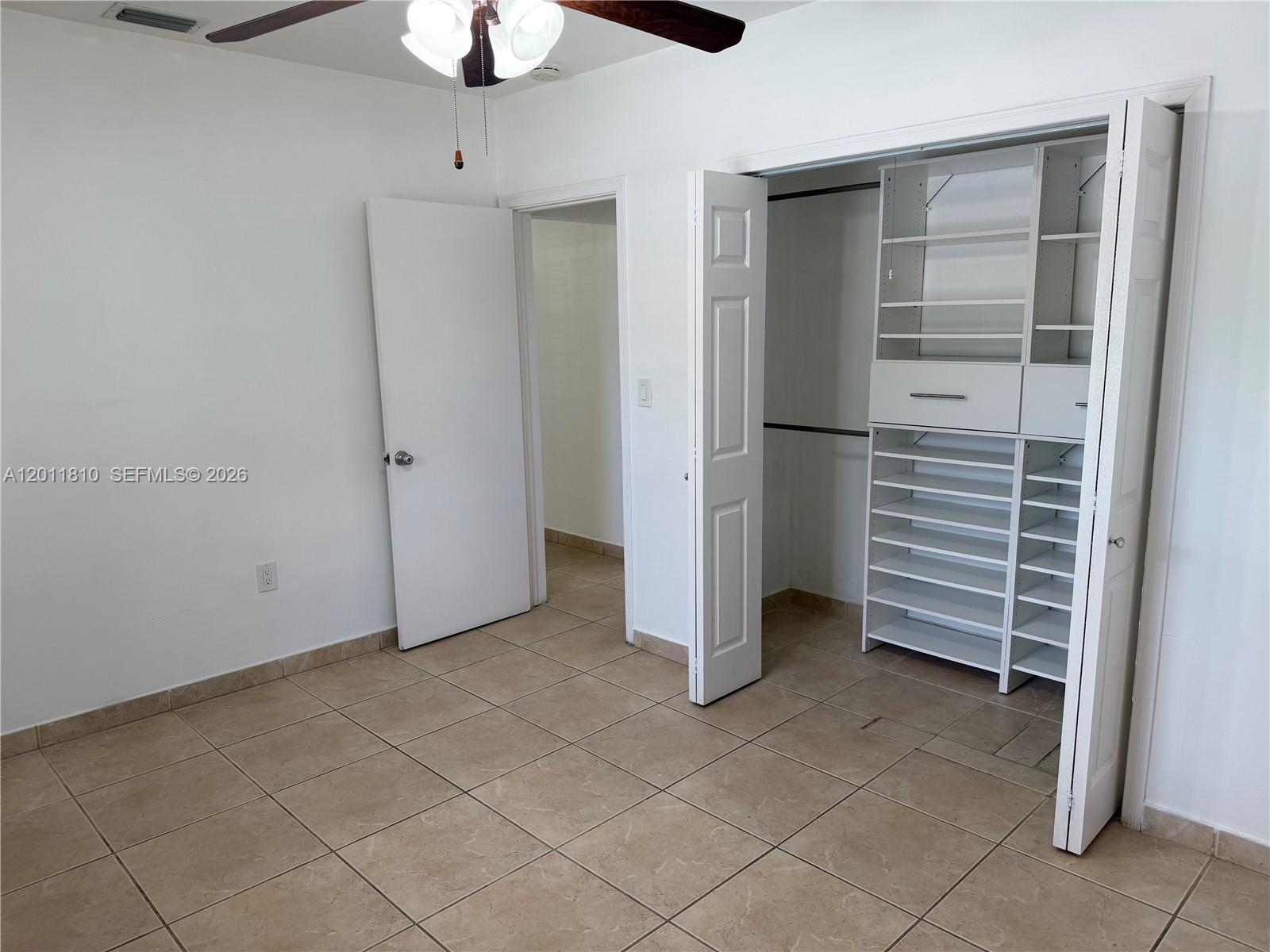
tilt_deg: -10.7
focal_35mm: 24
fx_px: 881
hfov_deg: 71.6
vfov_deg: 56.8
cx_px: 635
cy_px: 476
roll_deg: +1.1
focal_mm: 6.76
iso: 100
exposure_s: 1/120
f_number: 1.78
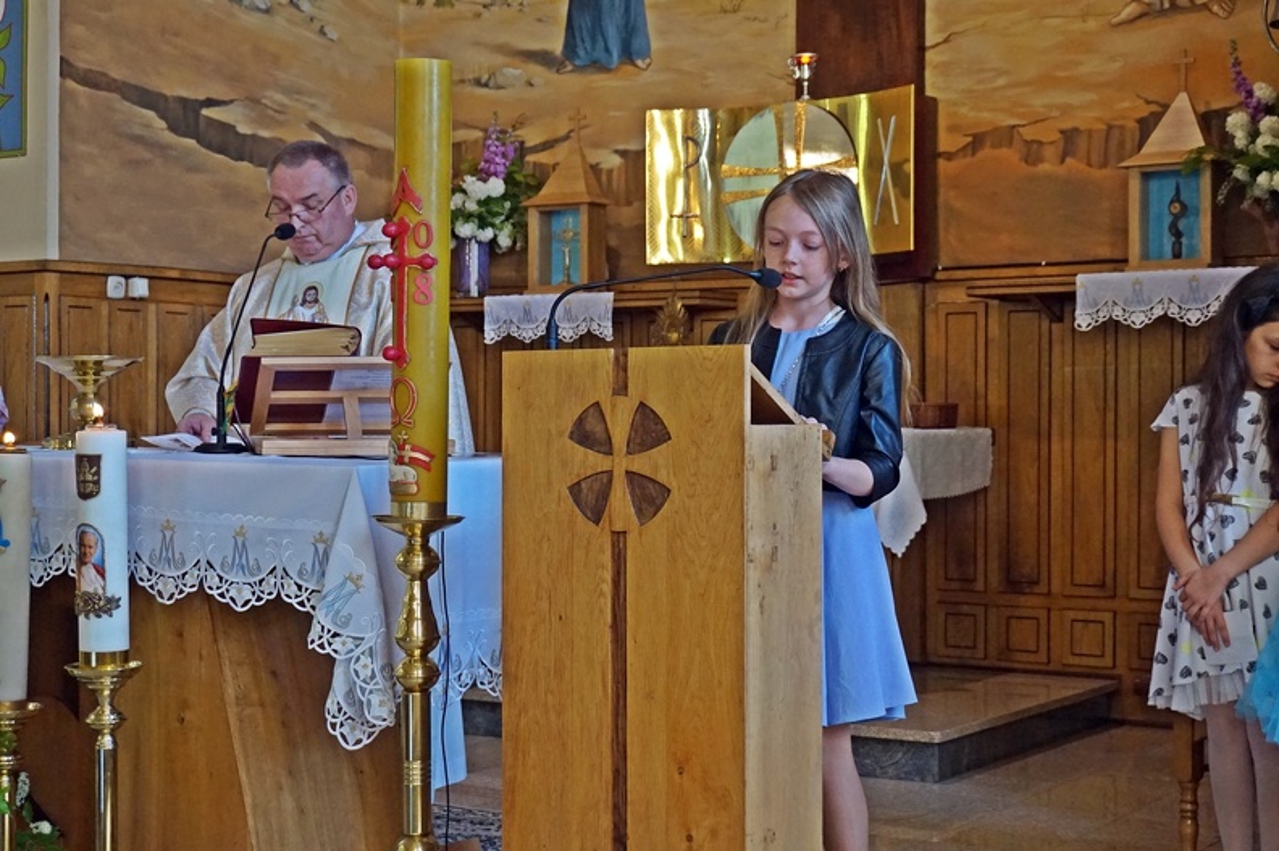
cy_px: 426
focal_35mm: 57
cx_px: 640
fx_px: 2024
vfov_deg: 23.7
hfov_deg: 35.1
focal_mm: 38
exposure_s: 1/160
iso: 2000
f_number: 5.6
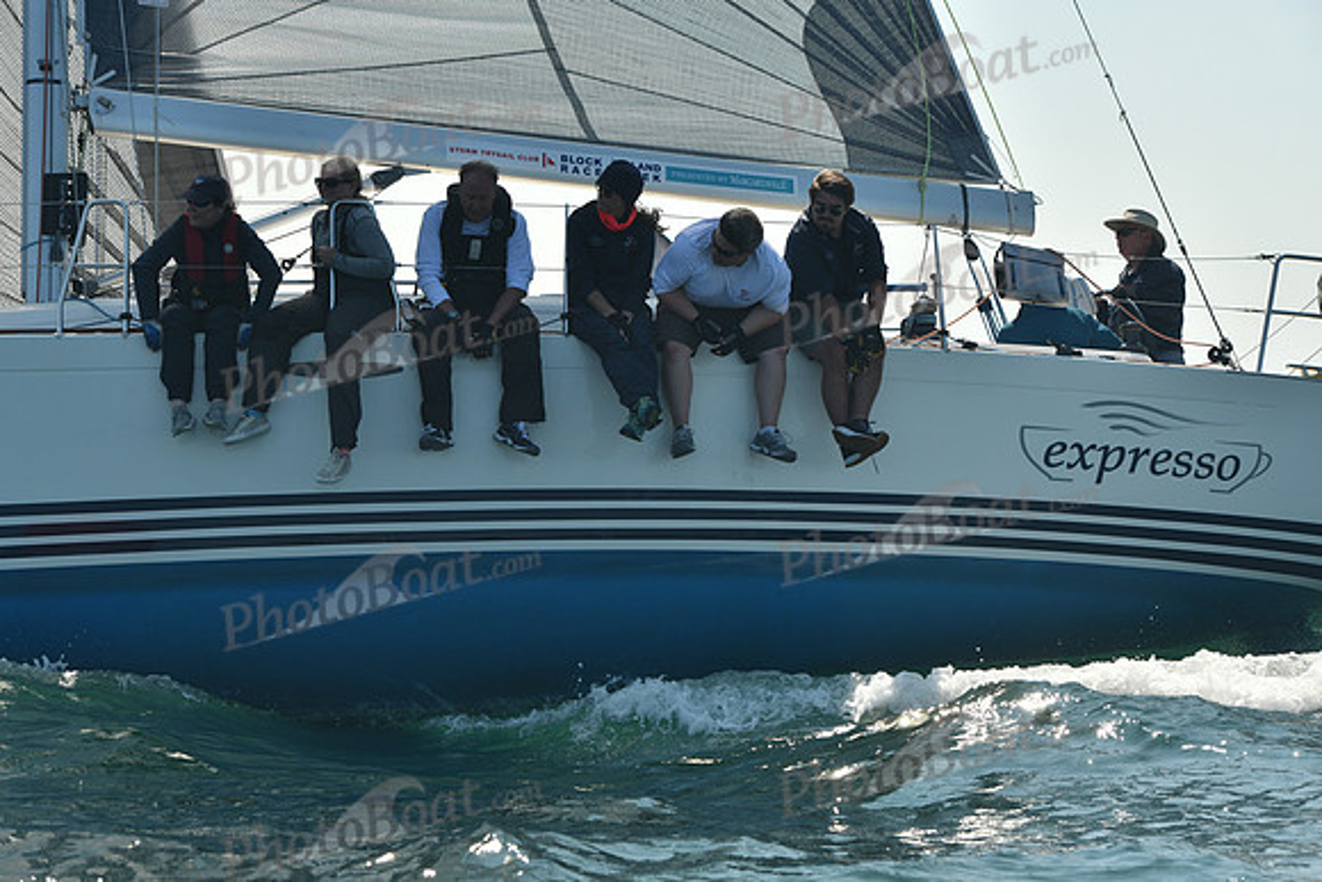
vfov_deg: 14.4
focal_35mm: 95
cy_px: 441
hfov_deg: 21.5
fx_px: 3489
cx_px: 661
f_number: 6.3
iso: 320
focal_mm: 95
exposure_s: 1/640
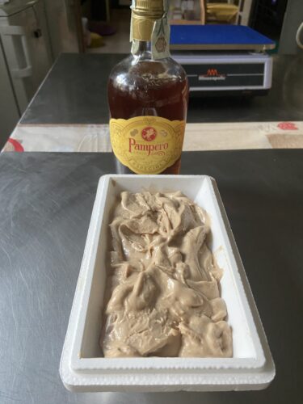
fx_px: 303
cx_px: 152
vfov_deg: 67.3
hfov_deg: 53.1
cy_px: 202
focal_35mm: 26
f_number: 1.8
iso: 320
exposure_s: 1/60
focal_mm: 4.25
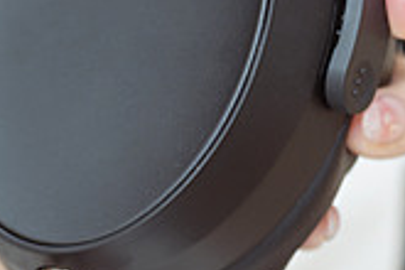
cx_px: -64
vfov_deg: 4.1
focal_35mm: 330
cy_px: 393
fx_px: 3712
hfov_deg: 6.2
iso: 1600
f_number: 2.8
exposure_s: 1/125
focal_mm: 70
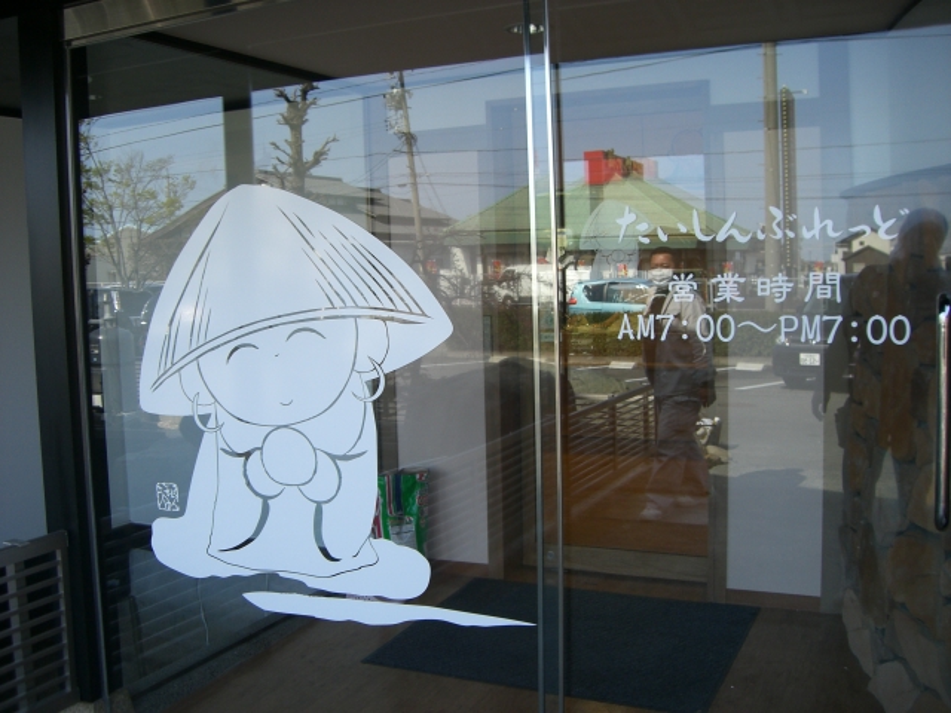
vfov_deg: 37.7
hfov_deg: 49.0
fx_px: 1044
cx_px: 476
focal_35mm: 38
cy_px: 356
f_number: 2.7
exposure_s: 1/250
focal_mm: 6.2
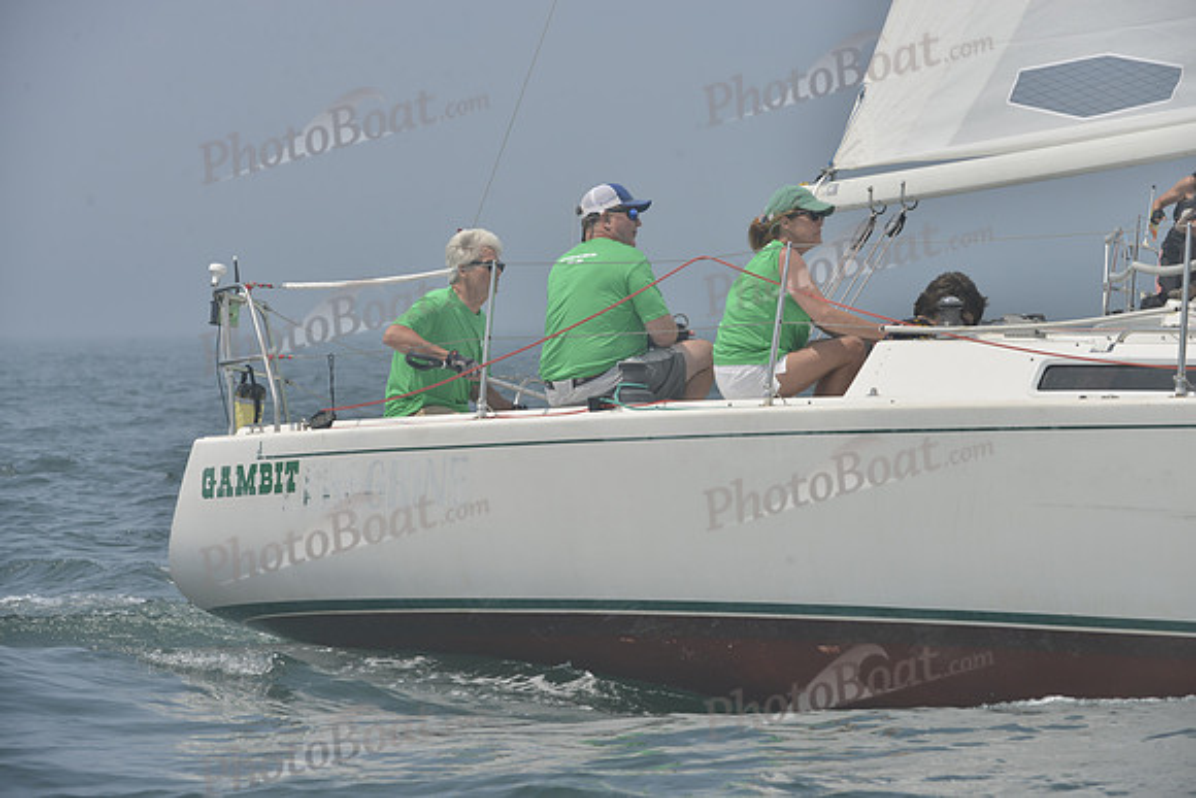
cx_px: 598
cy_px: 399
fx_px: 6978
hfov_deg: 9.8
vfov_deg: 6.5
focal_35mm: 210
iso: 280
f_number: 10
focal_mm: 210
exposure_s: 1/1000
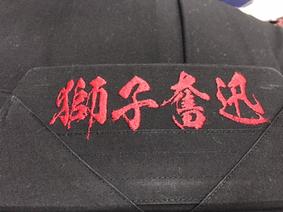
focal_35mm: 28
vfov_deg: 49.7
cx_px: 142
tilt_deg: -60.3
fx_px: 229
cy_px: 106
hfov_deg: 63.4
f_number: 1.8
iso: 100
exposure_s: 1/15
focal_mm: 3.99
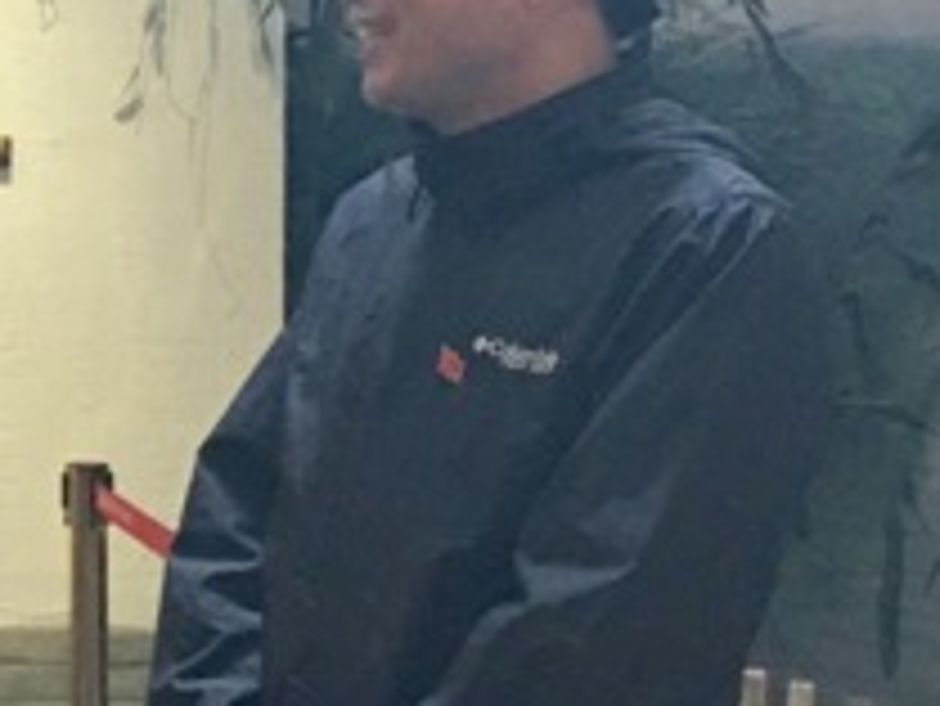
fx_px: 3016
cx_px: -648
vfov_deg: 13.4
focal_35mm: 111
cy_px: 333
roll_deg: +0.8
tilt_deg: -2.2
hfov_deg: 15.6
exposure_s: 1/8
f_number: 2.2
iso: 125
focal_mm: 4.15
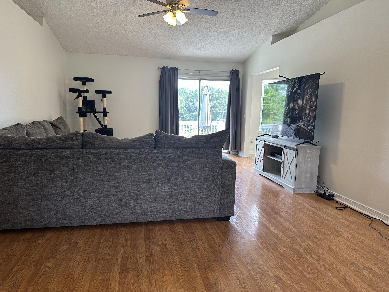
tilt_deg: -7.7
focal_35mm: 24
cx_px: 194
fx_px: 270
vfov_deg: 56.8
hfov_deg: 71.6
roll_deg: -2.1
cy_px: 146
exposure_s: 1/120
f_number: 1.78
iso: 125
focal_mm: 6.86
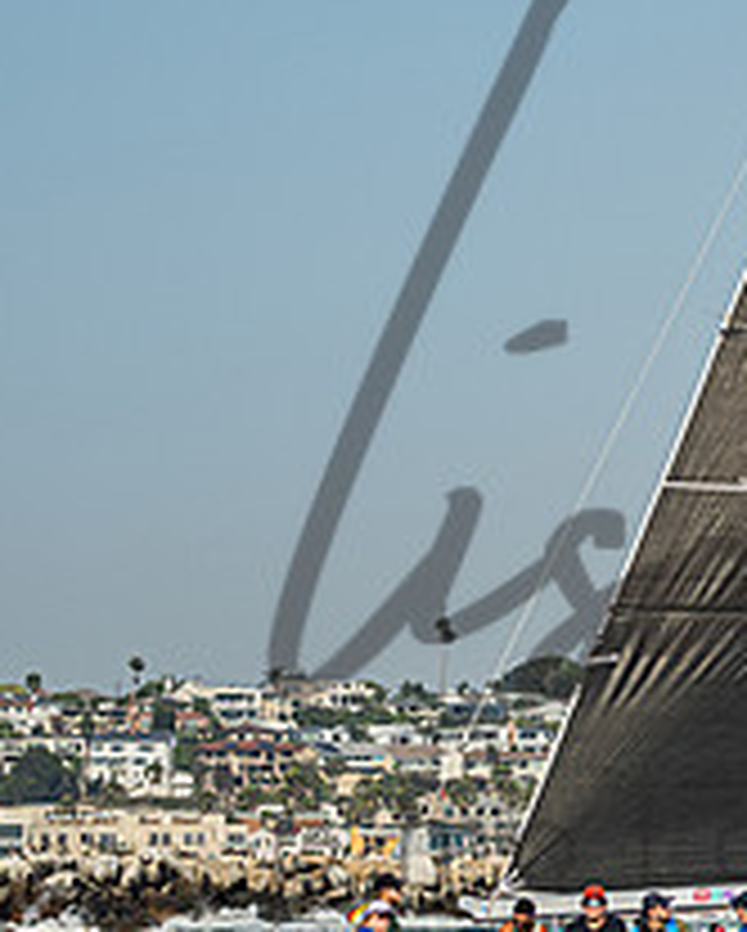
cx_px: 1351
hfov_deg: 3.9
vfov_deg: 4.9
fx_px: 10817
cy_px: 571
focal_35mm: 392
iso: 400
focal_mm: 120
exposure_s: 1/4000
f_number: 5.6
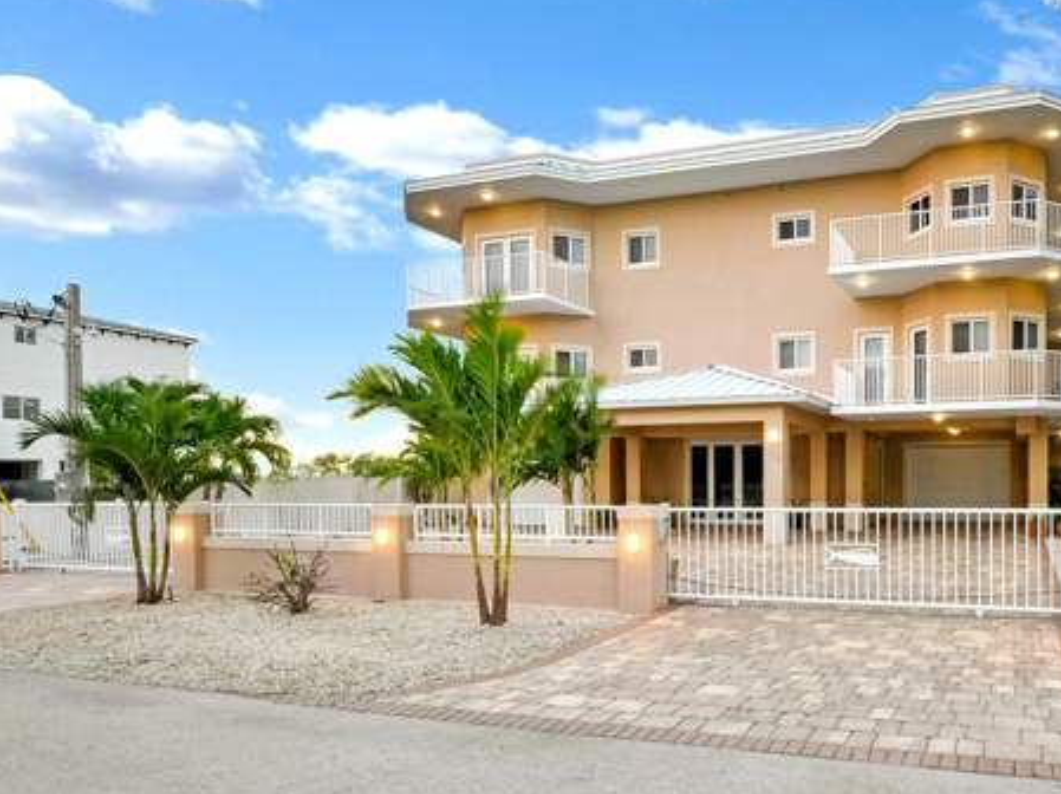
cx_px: 787
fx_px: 735
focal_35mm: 24
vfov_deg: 56.0
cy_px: 502
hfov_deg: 67.4
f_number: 20
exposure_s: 1.6
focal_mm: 14
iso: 50
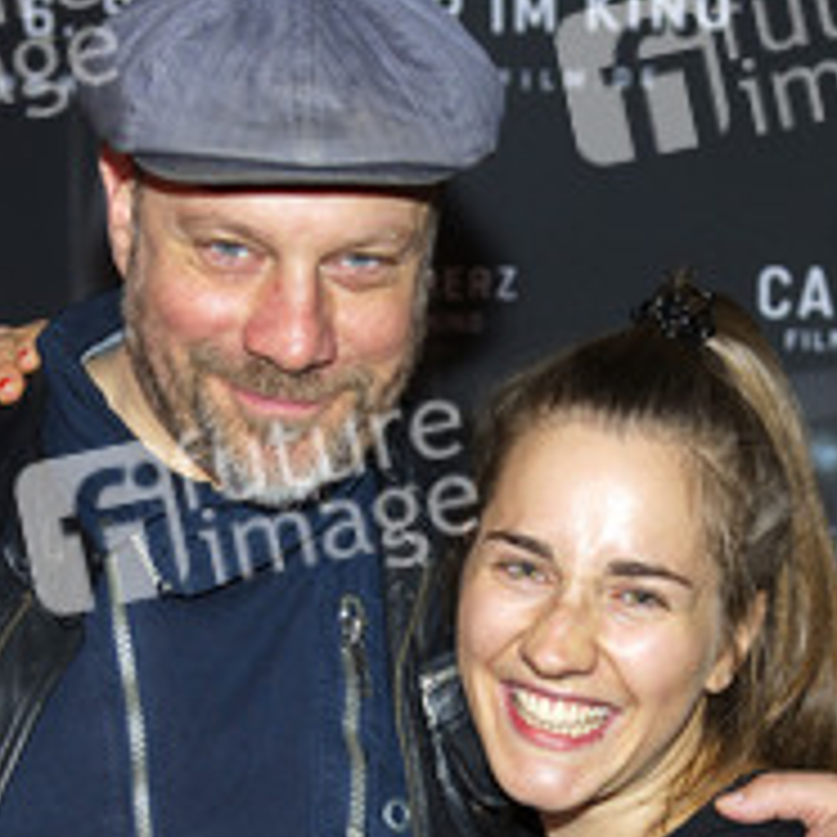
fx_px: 1997
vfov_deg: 23.1
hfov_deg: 23.7
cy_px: 734
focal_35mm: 73
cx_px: 380
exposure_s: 1/250
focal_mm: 40
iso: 640
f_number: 4
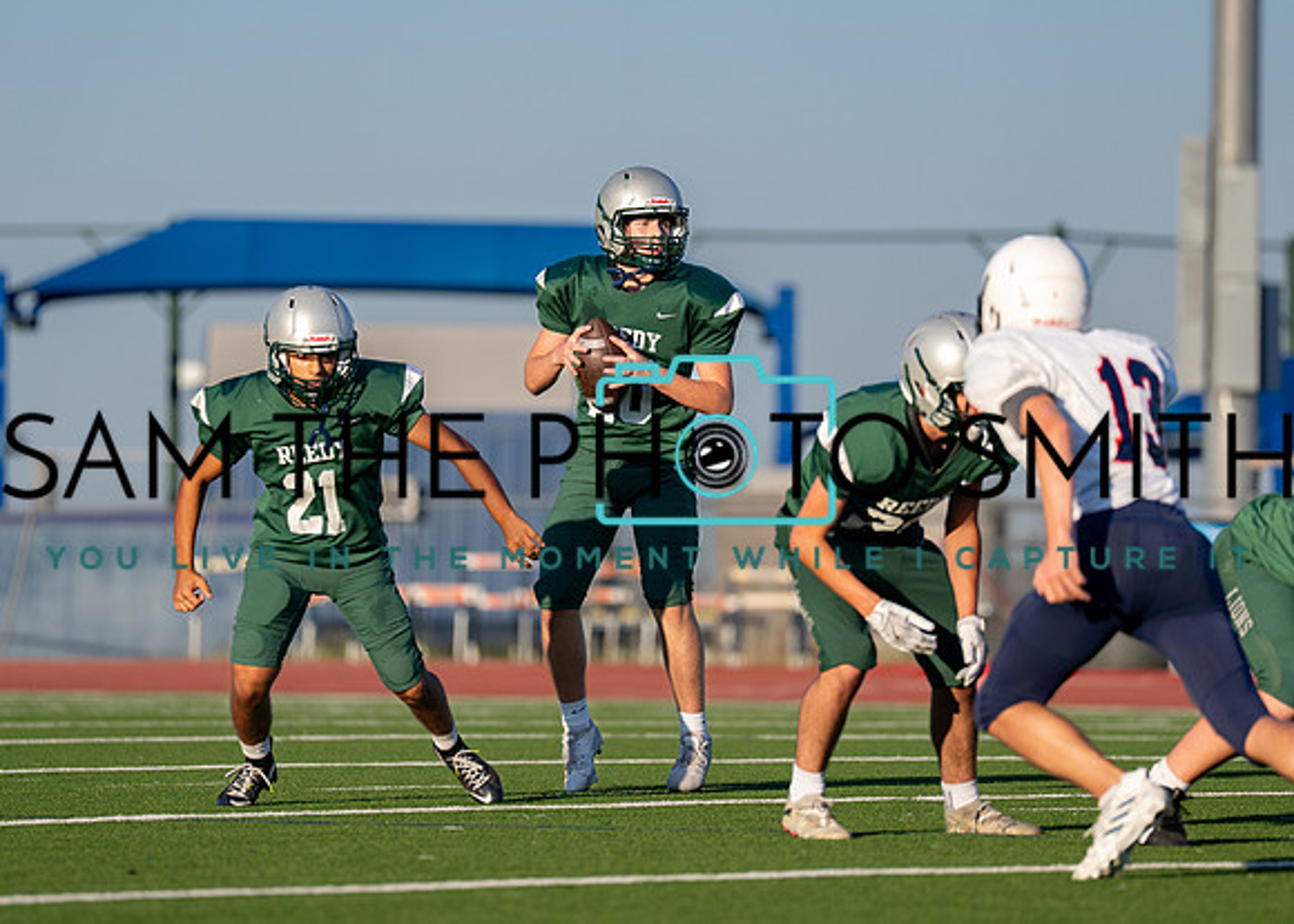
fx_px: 10824
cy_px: 444
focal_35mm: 295
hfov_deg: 6.8
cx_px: 639
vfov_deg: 4.9
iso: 200
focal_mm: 200
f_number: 2.8
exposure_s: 1/3200
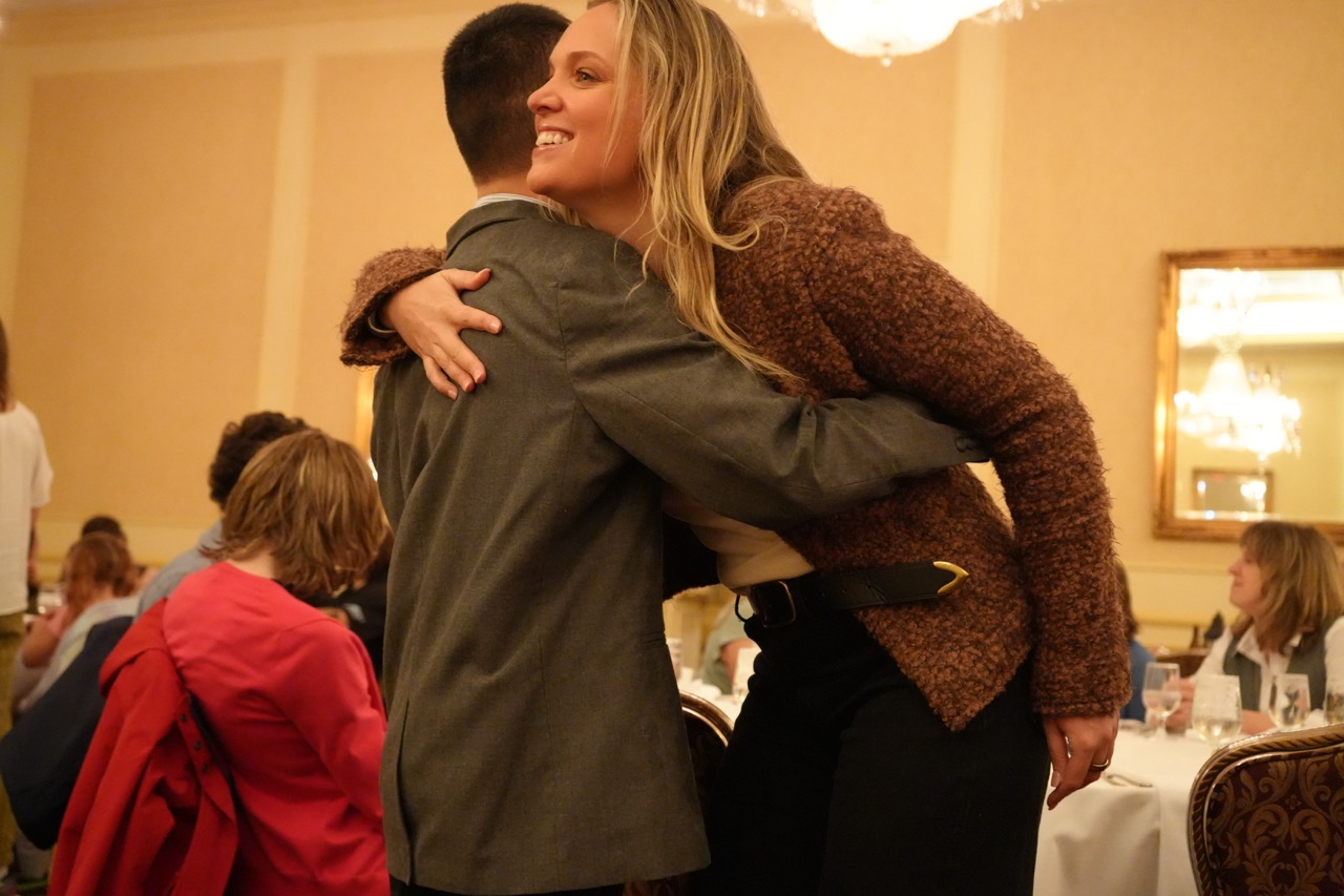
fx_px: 1642
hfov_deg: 44.5
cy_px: 448
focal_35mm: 44
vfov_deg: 30.5
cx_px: 672
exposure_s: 1/125
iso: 12800
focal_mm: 44
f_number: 4.5
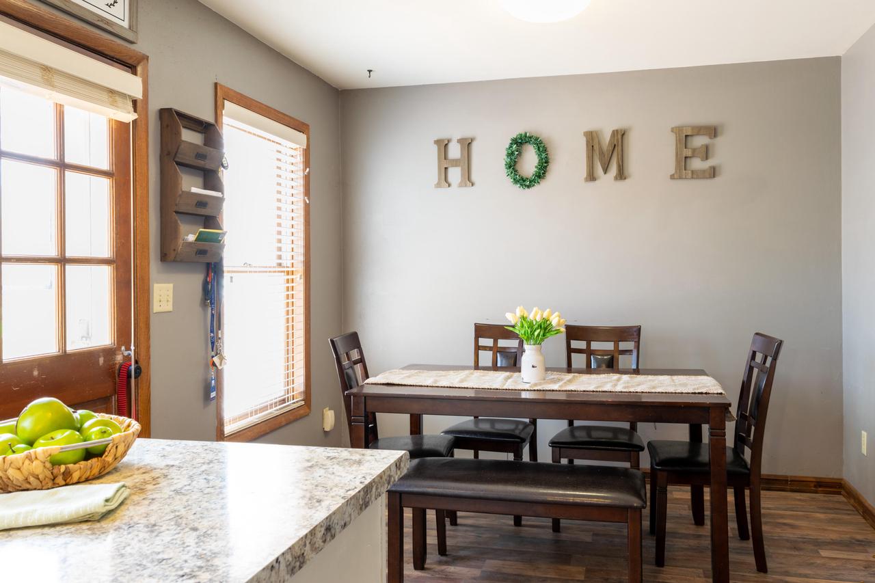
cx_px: 438
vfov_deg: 47.9
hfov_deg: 67.4
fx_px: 656
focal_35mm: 27
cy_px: 292
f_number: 9
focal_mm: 18
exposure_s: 1
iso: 100
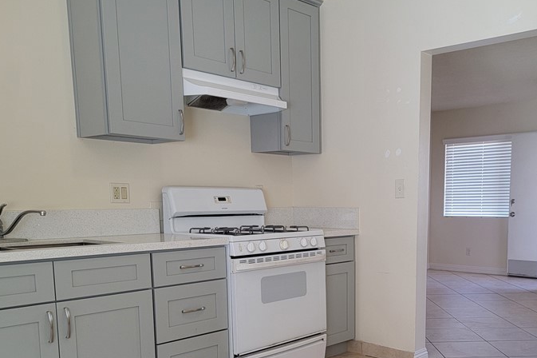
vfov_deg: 34.2
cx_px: 351
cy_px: 276
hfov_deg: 50.0
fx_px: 567
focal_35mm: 38
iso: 160
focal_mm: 6.7
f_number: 1.8
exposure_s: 1/120
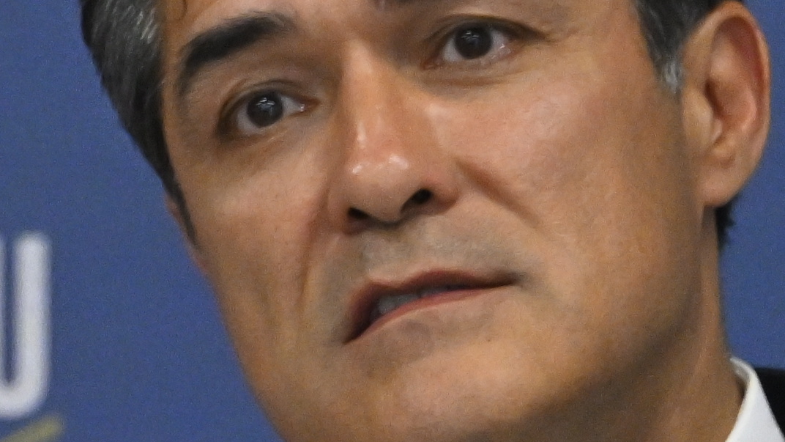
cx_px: -469
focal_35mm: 1089
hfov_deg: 2.0
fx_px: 22668
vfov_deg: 1.1
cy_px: 809
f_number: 5.6
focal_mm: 180
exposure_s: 1/250
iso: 1600
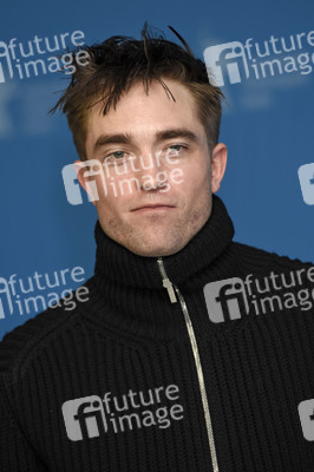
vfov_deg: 6.9
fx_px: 3932
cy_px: 236
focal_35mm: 300
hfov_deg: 4.6
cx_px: 157
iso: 800
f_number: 3.5
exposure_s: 1/320
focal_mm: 200
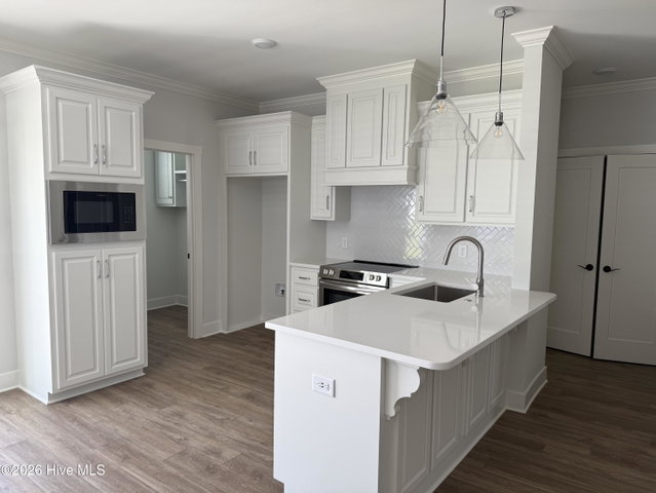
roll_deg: -0.6
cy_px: 246
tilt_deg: -4.7
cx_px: 328
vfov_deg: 56.9
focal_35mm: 24
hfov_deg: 71.6
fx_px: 455
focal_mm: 6.76
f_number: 1.78
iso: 64
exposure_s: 1/121
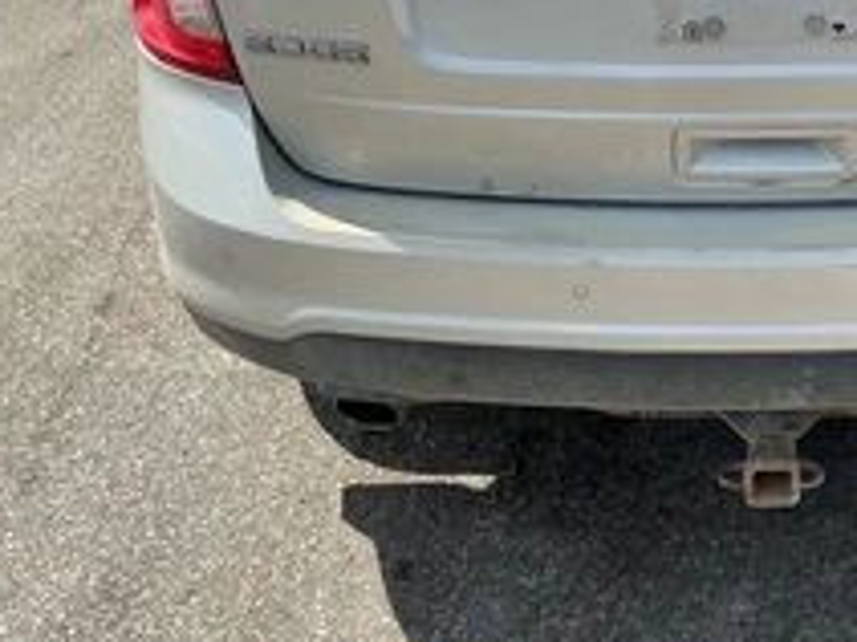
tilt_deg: -25.7
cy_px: 77
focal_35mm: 53
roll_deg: +1.0
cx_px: 760
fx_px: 1311
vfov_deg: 26.7
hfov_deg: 34.3
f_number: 1.8
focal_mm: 3
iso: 25
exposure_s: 1/1055
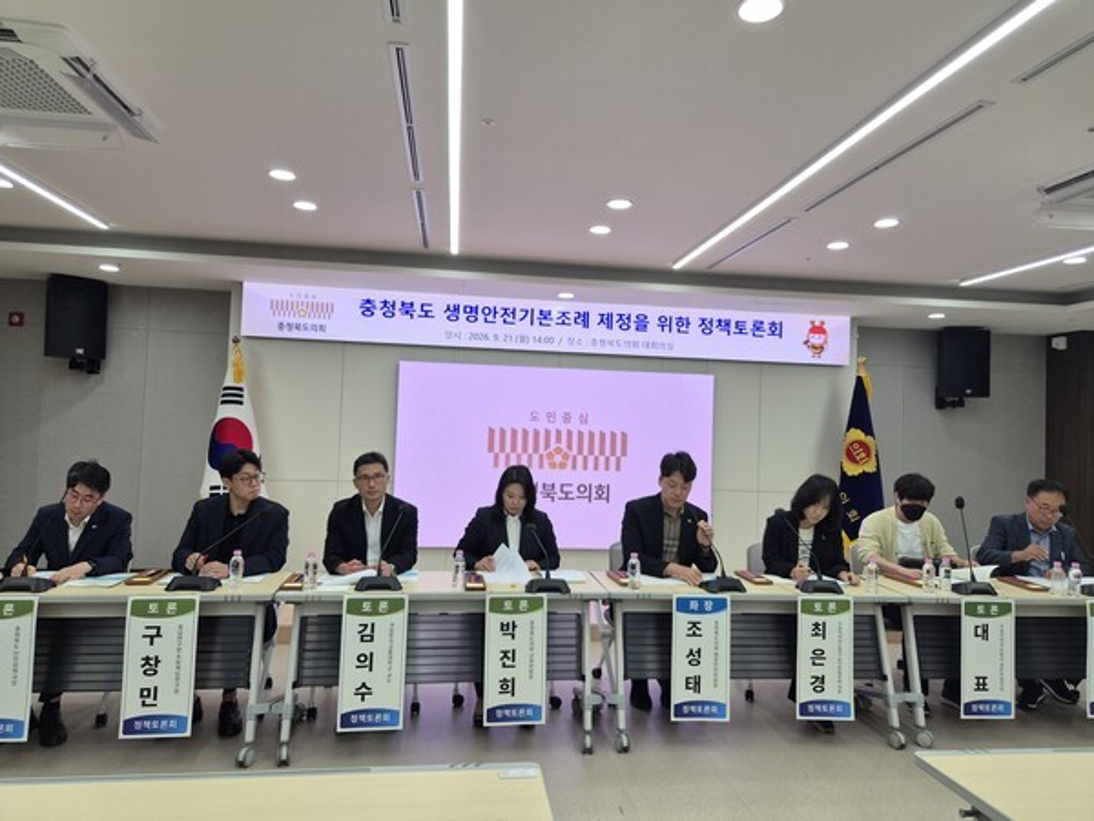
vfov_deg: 58.9
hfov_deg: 73.9
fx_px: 727
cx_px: 547
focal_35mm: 23
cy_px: 410
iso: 32
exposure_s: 1/120
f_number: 1.8
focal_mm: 5.4
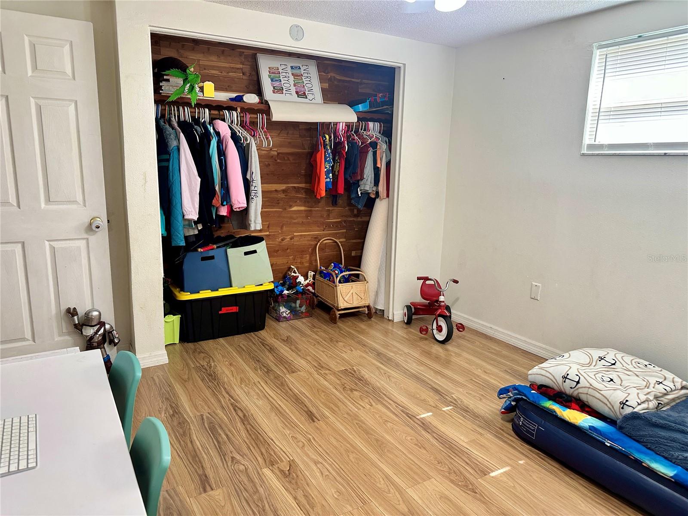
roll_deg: -1.2
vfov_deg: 56.8
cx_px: 344
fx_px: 477
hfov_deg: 71.6
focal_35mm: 24
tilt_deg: -10.9
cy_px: 258
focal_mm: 6.86
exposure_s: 1/120
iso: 160
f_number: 1.78
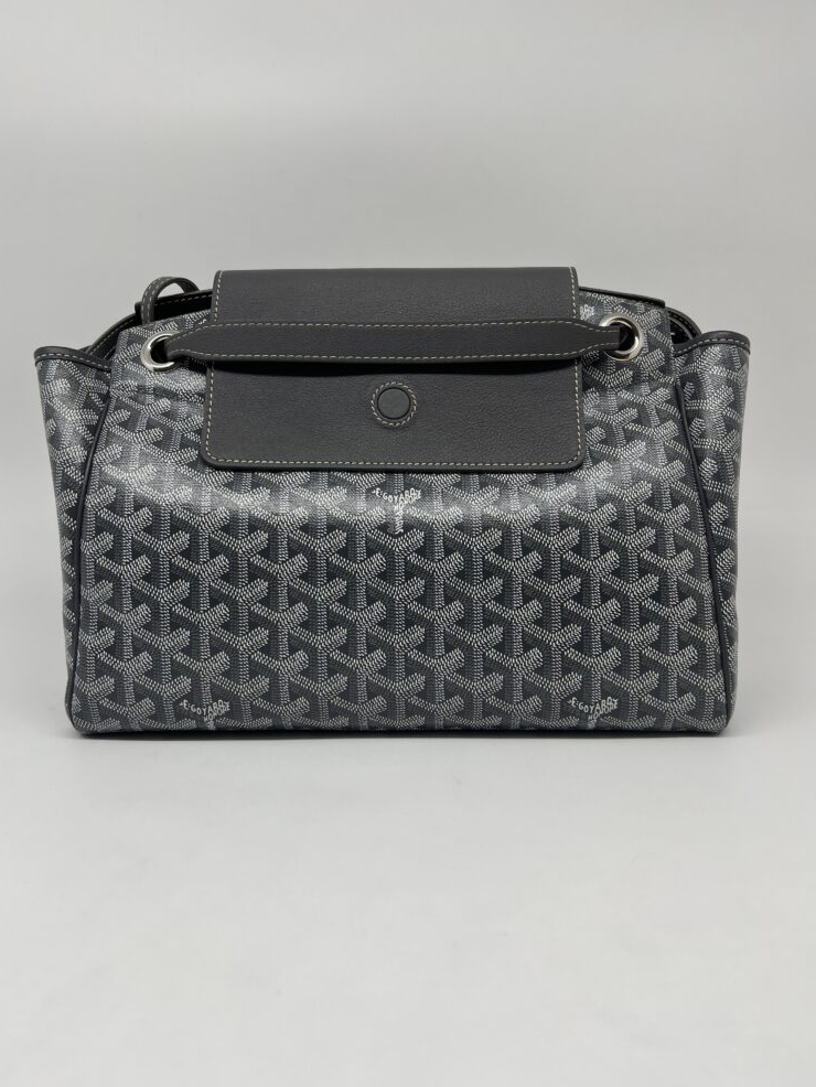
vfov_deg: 65.3
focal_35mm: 27
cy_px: 535
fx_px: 848
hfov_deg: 51.4
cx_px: 400
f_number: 1.5
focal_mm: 5.7
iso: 32
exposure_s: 1/141
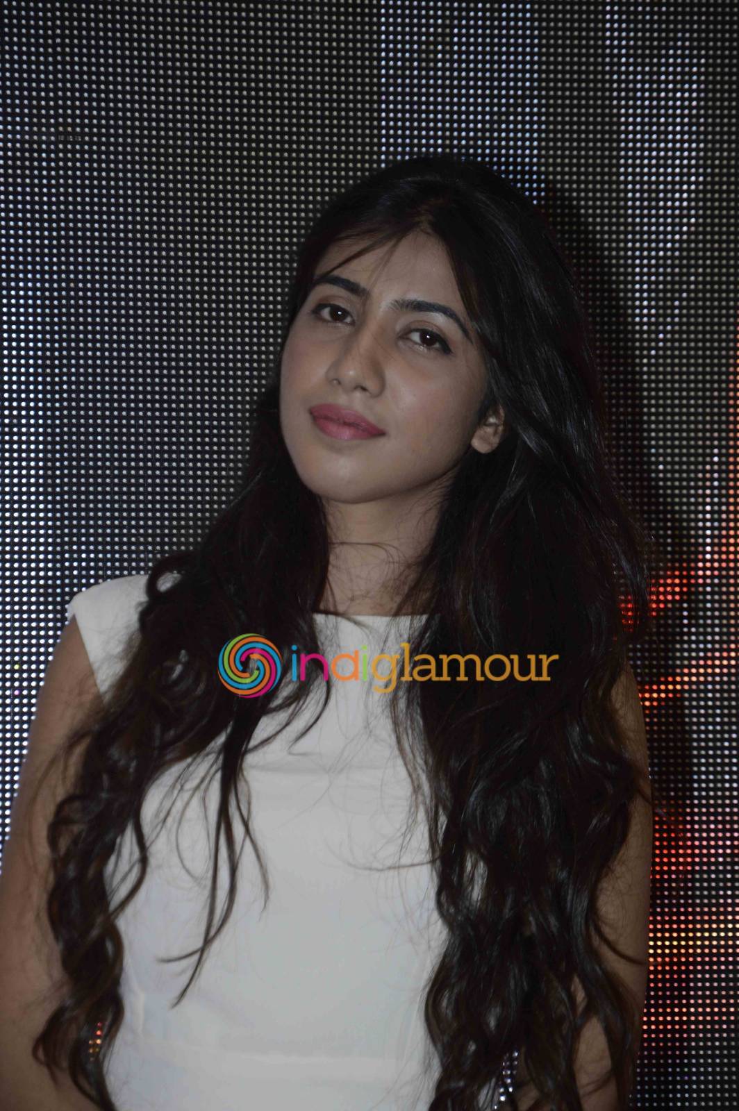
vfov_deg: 13.1
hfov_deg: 8.7
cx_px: 370
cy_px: 556
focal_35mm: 158
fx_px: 4858
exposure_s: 1/160
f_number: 6.3
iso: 400
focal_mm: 105
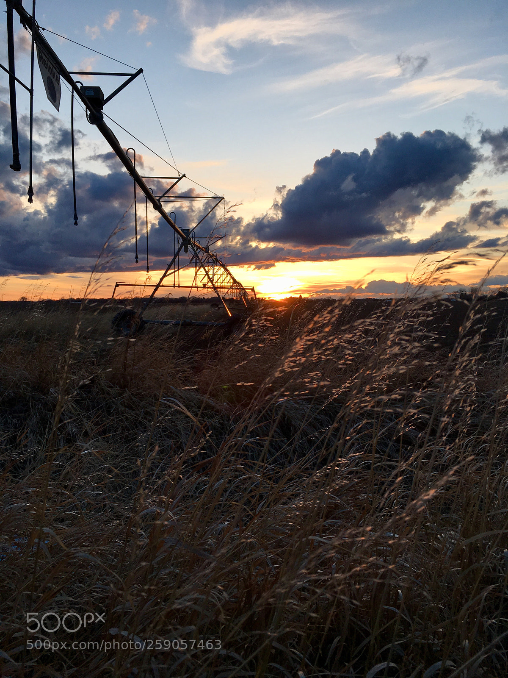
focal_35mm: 29
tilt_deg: -3.8
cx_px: 254
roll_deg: +0.5
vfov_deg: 61.7
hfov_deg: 48.2
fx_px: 567
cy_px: 339
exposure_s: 1/301
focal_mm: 4.15
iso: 25
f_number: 2.2
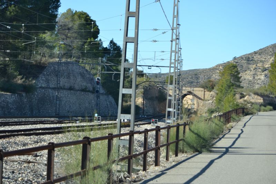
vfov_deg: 13.4
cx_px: 138
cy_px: 92
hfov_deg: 20.0
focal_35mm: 102
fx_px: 782
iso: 100
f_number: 5.6
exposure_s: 1/250
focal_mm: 68
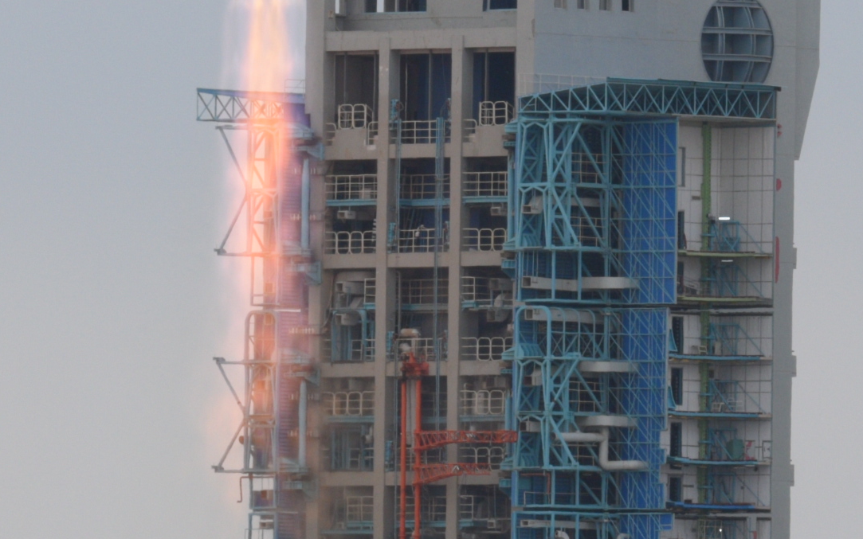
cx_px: -209
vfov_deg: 1.0
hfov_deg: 1.6
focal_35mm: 1299
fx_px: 30553
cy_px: 37
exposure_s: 1/500
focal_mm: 250
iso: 320
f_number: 10
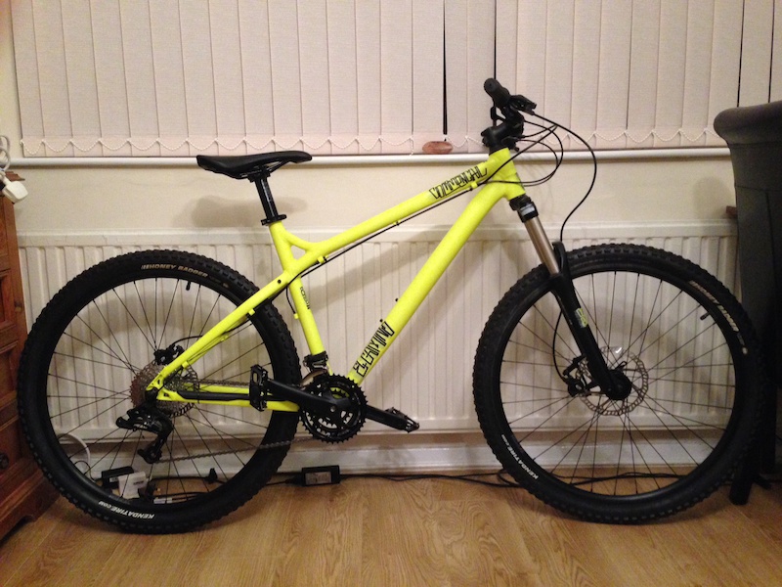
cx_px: 391
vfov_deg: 42.9
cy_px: 294
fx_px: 745
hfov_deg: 55.4
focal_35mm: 33
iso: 400
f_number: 2.4
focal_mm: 4.12
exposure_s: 1/15
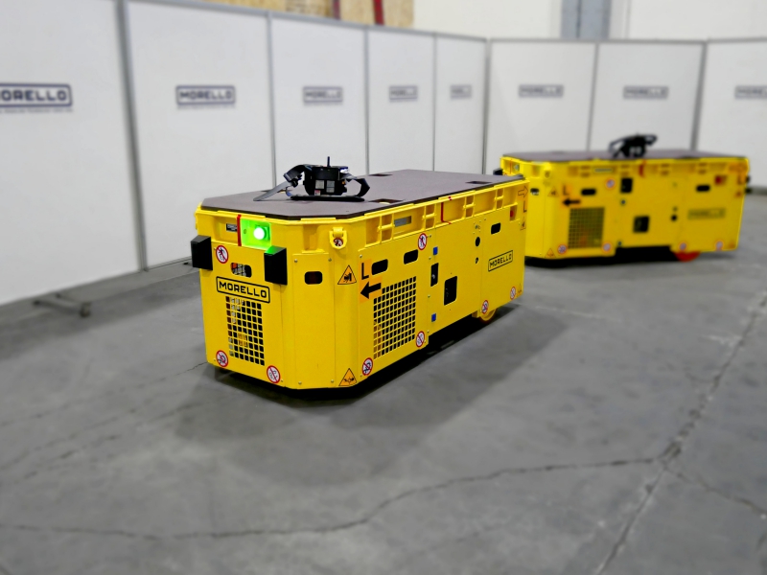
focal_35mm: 24
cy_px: 288
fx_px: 532
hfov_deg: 71.6
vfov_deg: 56.8
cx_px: 384
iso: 1600
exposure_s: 1/60
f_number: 3.5
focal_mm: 12
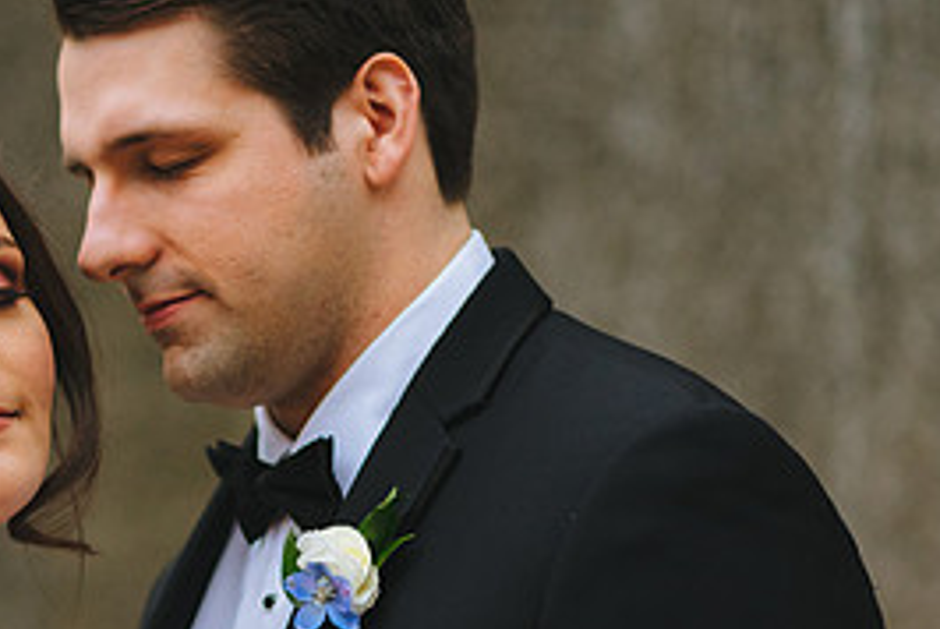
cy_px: 454
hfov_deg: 11.0
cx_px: -64
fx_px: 4836
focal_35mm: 185
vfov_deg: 7.4
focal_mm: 85
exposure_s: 1/400
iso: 1600
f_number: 2
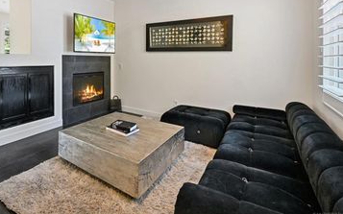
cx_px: 110
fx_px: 187
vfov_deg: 57.1
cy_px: 58
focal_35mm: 20
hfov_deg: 81.8
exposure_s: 1/6
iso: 320
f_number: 8
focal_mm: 14
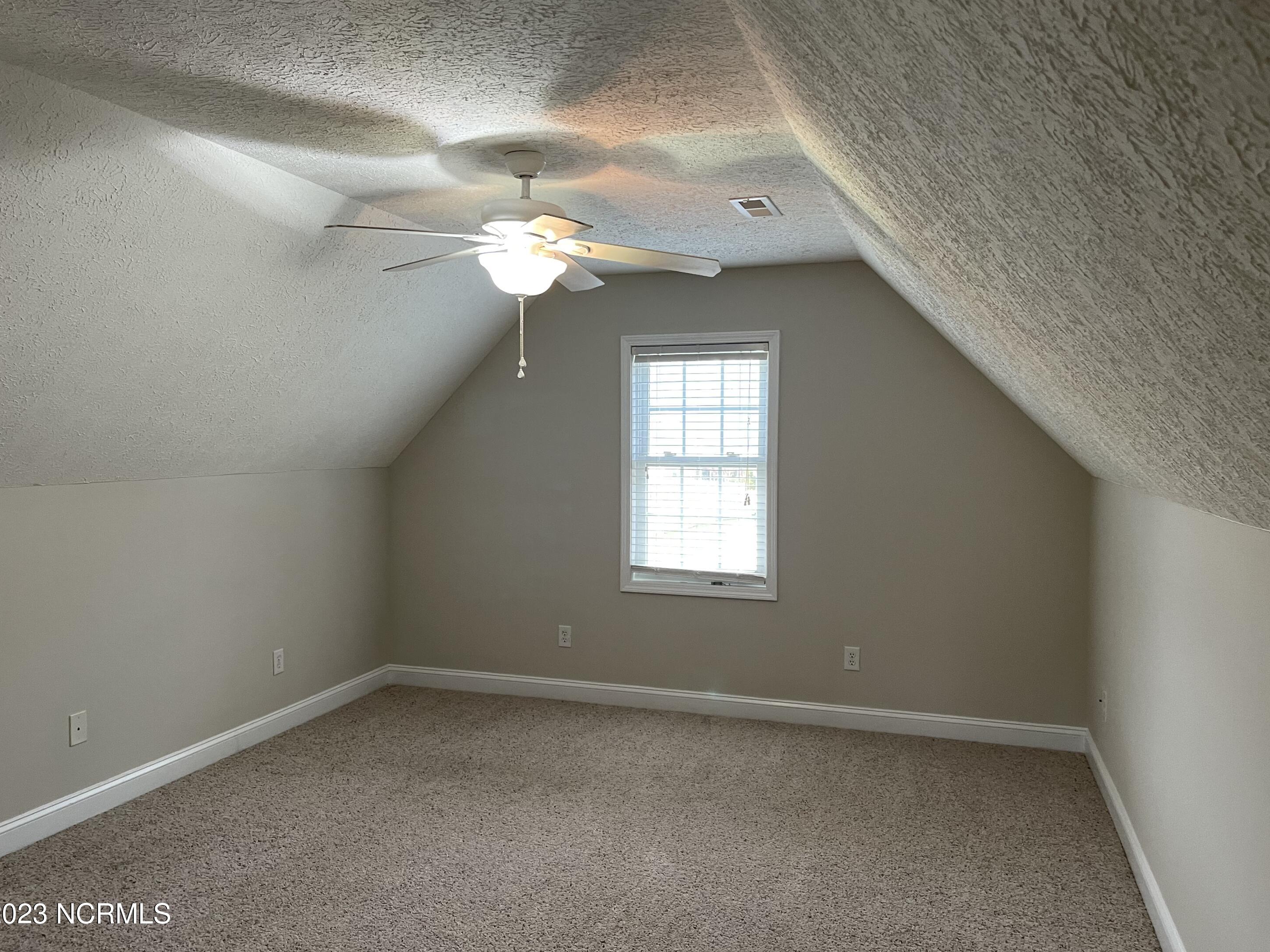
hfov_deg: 65.3
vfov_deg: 51.4
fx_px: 991
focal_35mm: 27
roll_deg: -0.6
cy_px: 465
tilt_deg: -2.9
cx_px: 623
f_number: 1.6
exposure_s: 1/60
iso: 125
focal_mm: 5.1
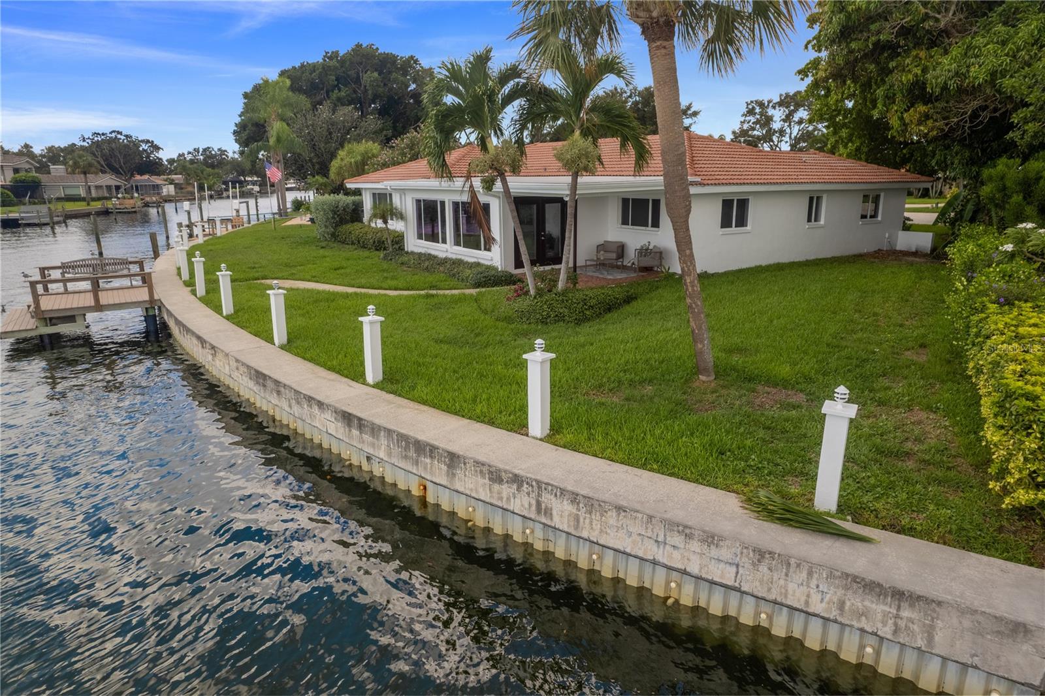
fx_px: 638
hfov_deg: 78.6
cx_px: 522
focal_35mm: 22
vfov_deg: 57.2
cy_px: 348
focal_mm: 8.38
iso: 100
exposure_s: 1/1500
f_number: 2.8
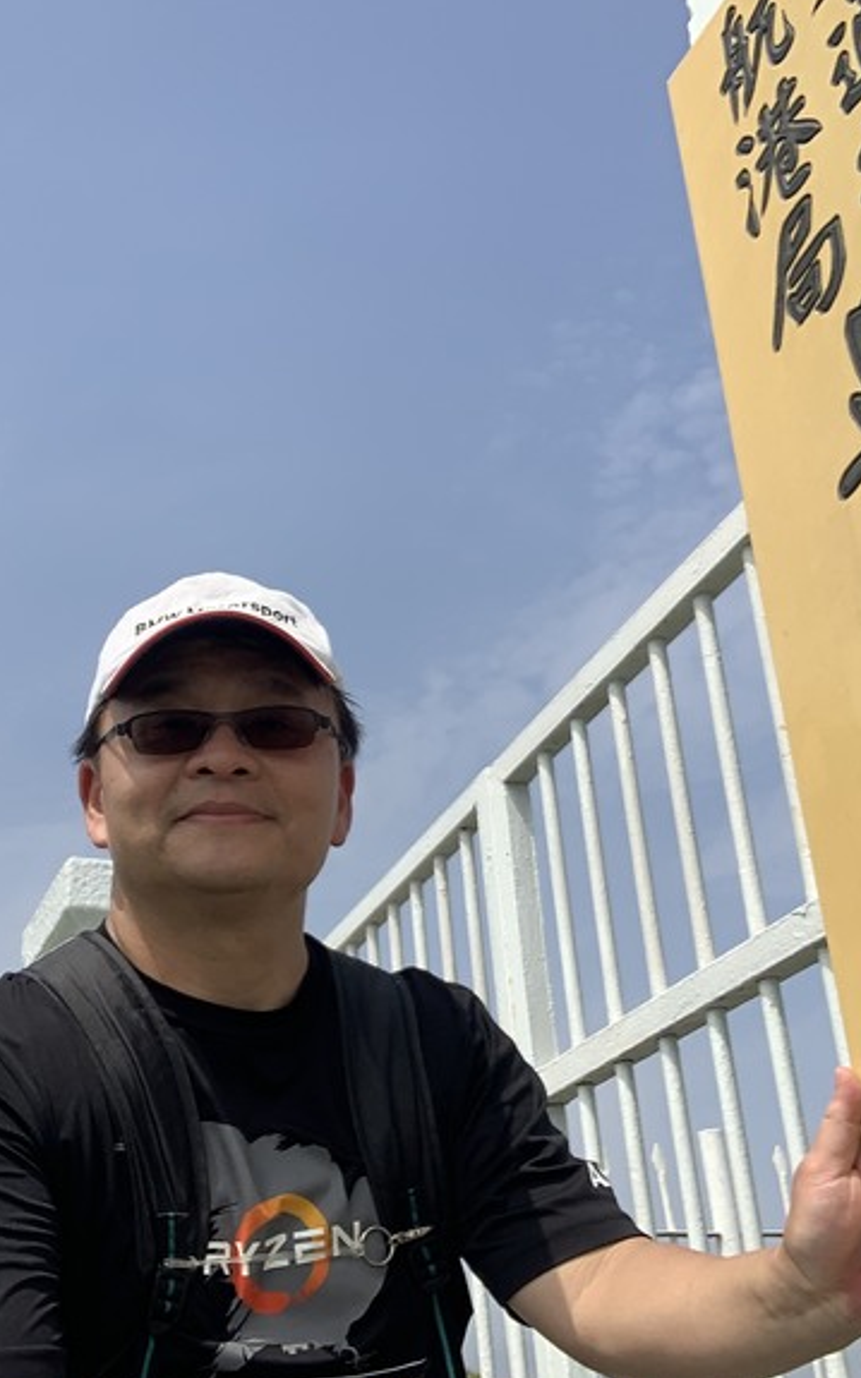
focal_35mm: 46
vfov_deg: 43.5
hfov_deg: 27.8
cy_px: 694
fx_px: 1728
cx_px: 307
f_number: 2.2
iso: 16
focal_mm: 2.87
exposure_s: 1/1770
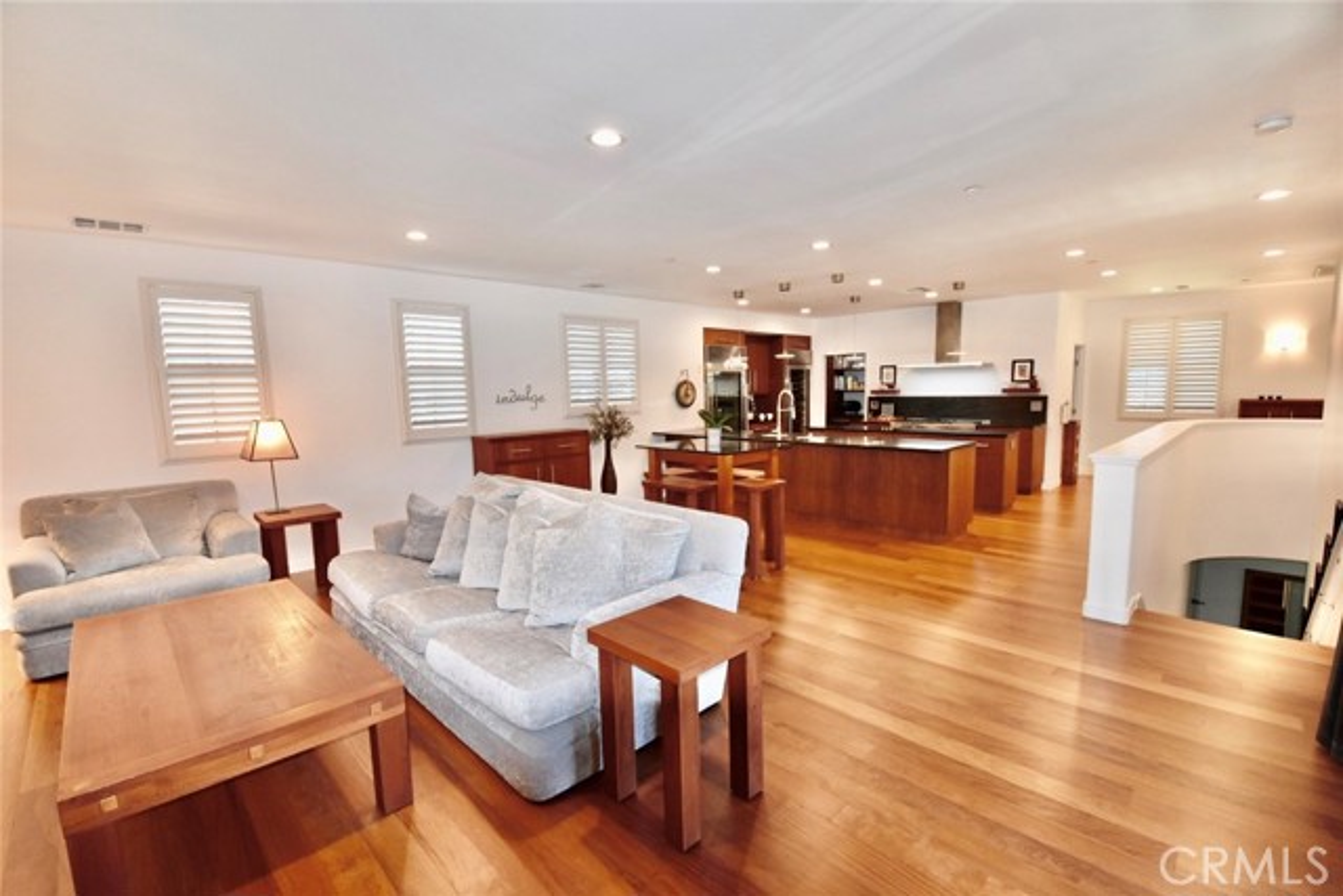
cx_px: 672
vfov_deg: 77.4
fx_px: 560
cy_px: 448
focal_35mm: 15
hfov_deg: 100.4
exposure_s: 1/80
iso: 800
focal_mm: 10
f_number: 4.5
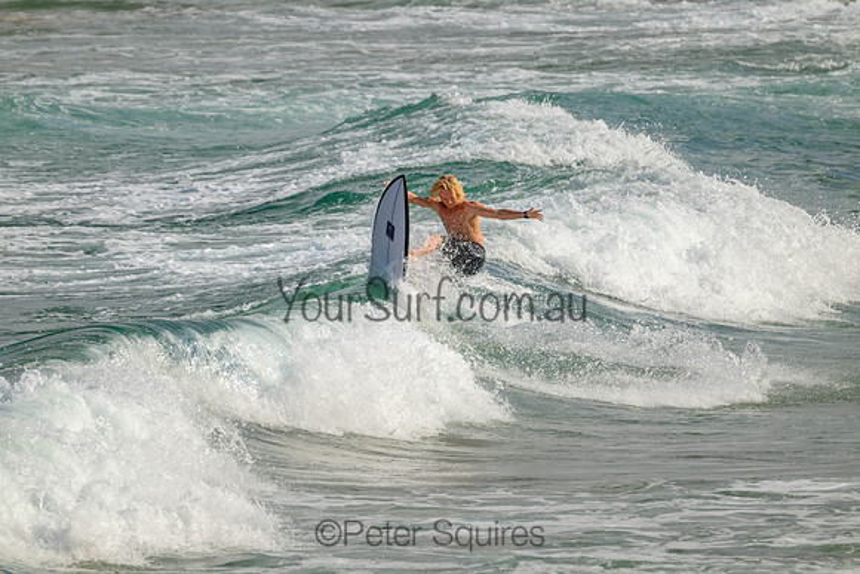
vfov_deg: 1.8
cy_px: 287
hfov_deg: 2.7
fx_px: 18159
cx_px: 430
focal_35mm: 760
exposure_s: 1/2000
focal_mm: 760
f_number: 11
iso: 560
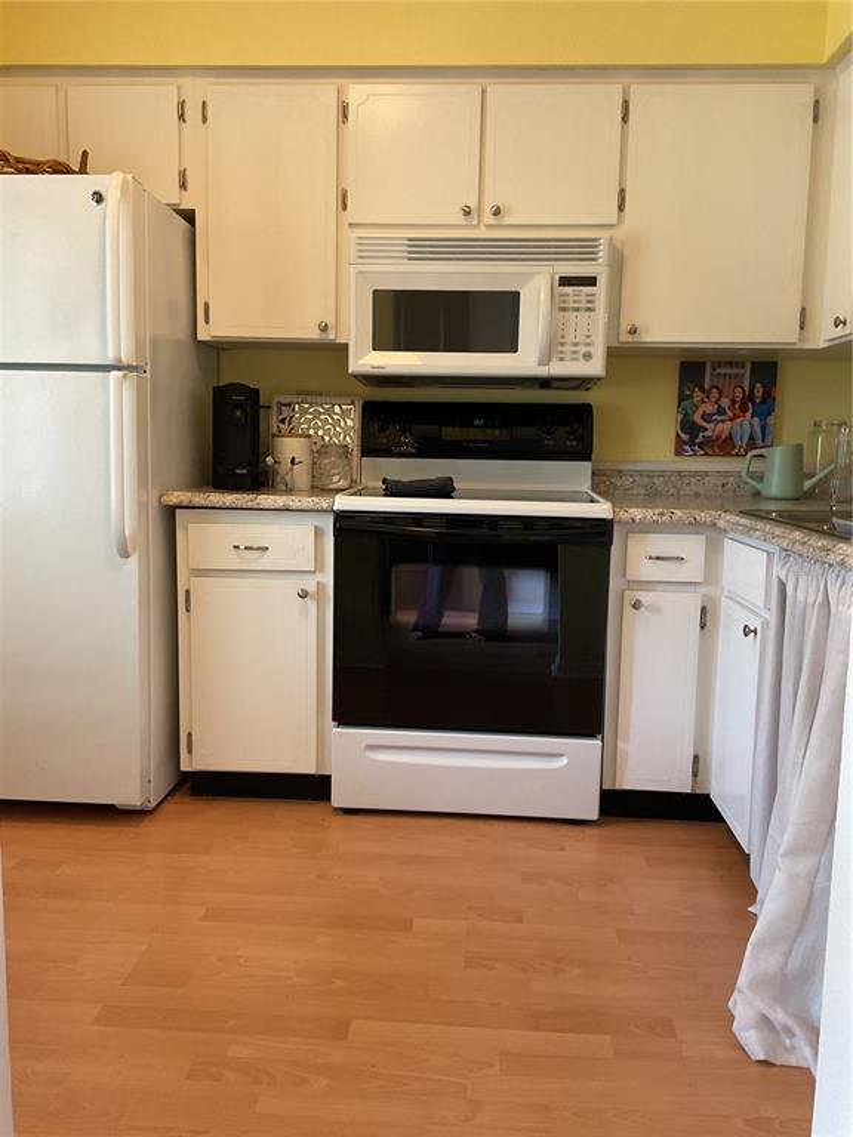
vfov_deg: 61.7
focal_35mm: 29
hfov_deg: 48.2
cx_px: 426
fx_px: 953
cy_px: 568
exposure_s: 1/60
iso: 160
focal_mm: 3
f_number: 1.8
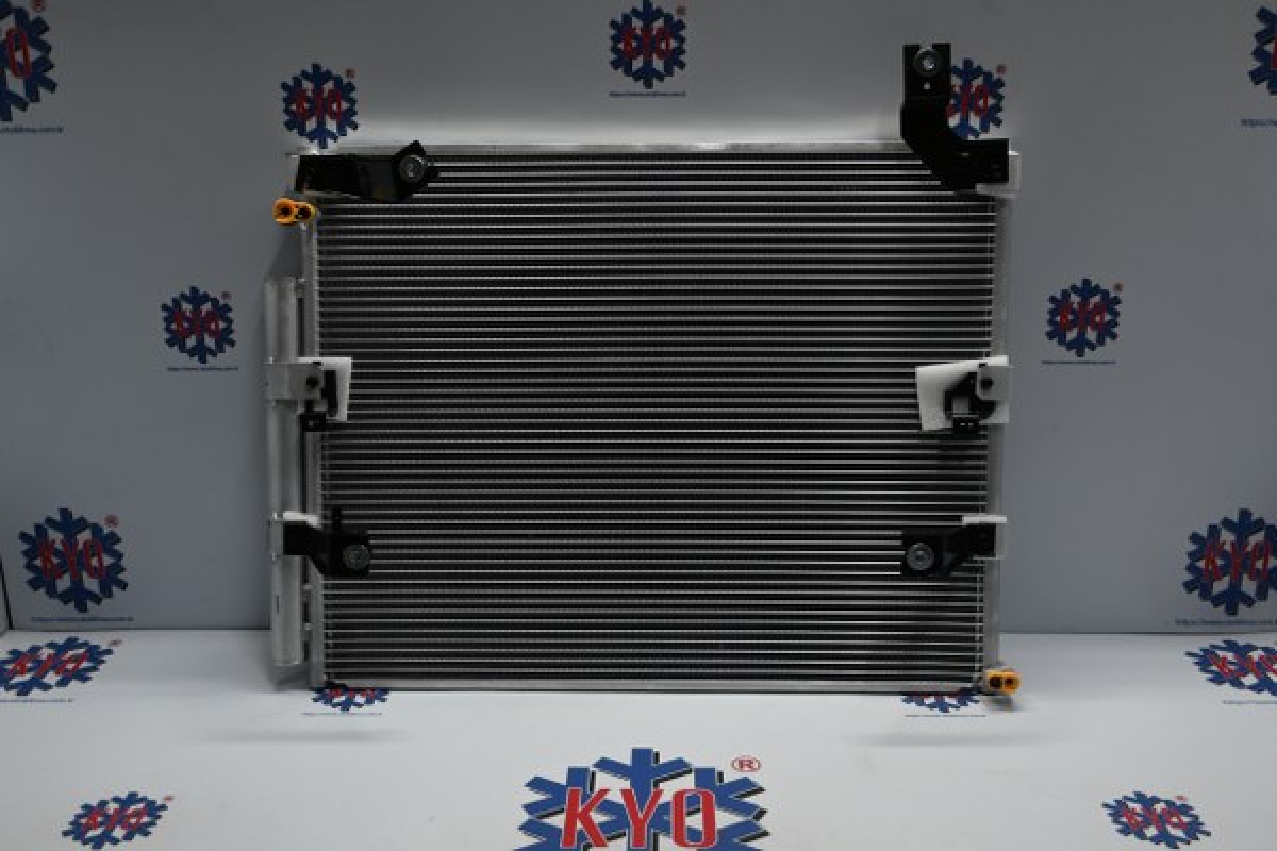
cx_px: 638
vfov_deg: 36.9
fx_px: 1277
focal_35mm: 36
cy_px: 426
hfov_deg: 53.1
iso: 200
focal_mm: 24
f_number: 4.2
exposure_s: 1/40
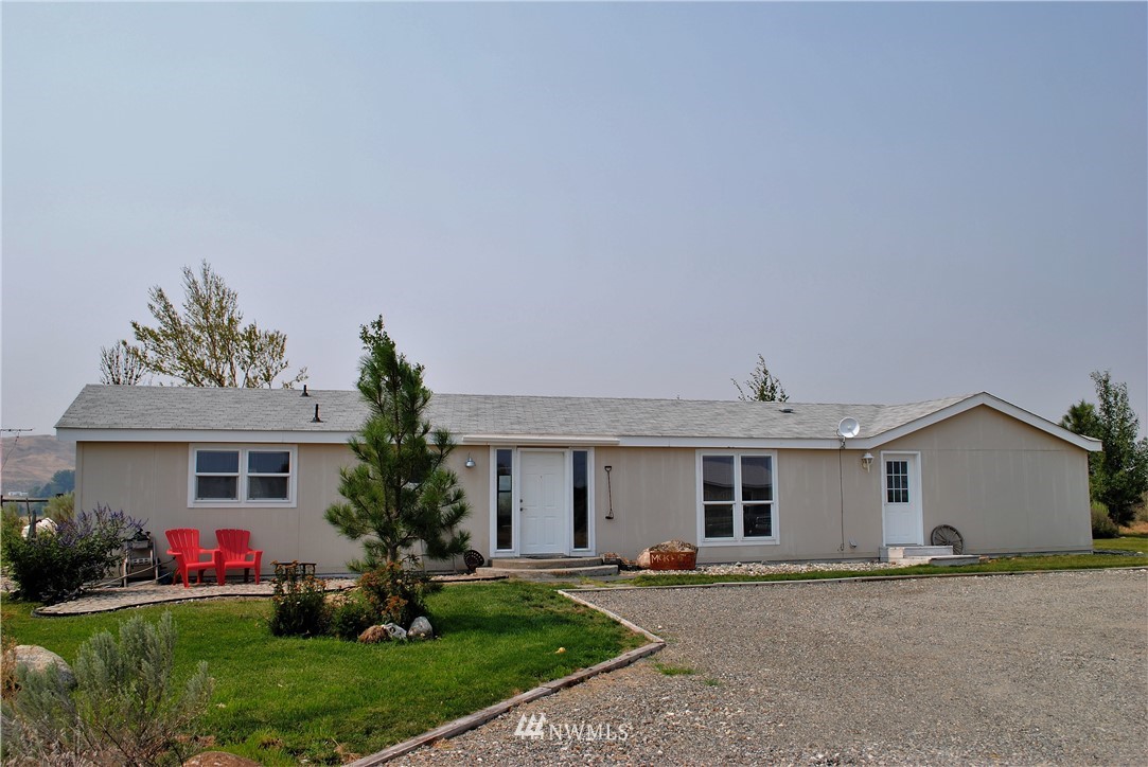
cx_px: 574
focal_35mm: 33
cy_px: 384
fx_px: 1053
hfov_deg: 57.2
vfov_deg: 40.0
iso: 100
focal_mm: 22
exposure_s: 1/250
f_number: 8
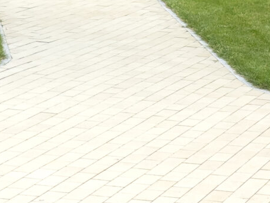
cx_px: 259
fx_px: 1536
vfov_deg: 7.3
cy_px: 353
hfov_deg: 10.0
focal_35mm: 197
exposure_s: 1/2300
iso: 100
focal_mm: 6.76
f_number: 1.8
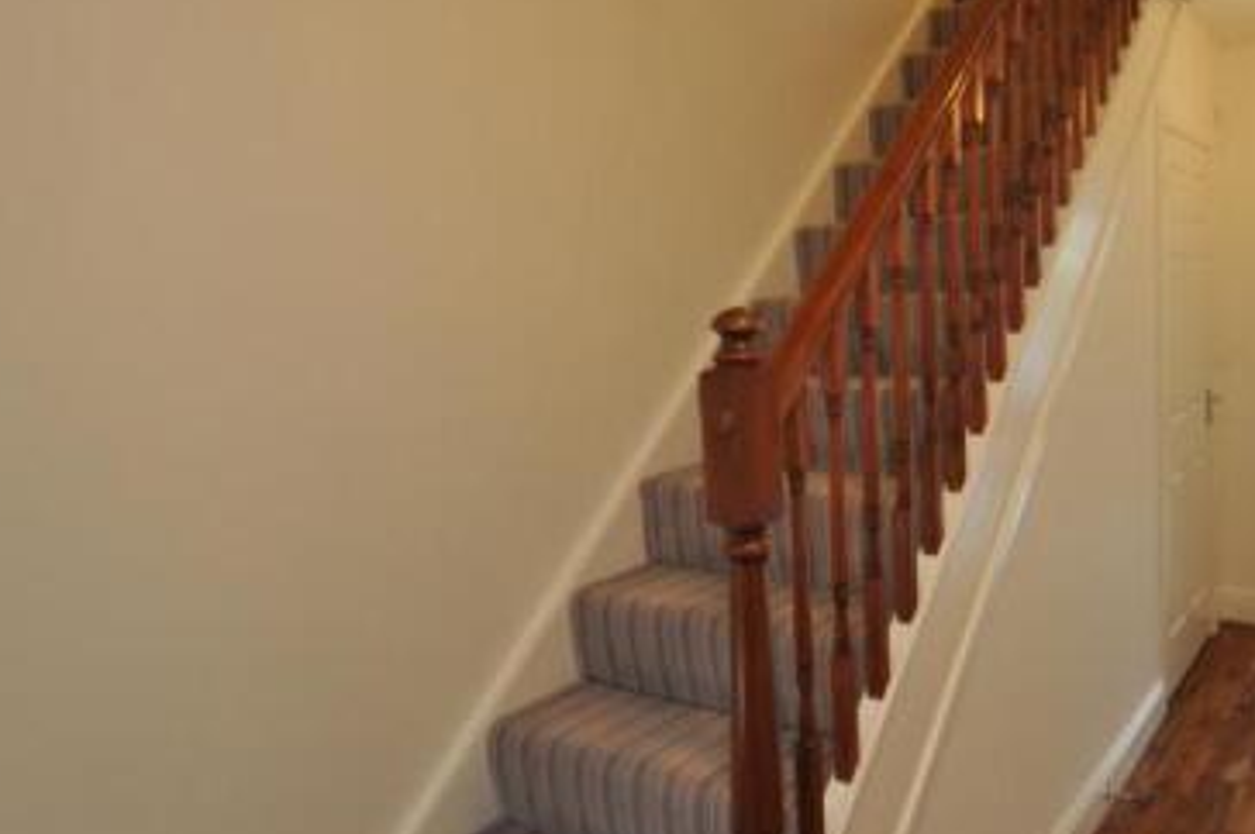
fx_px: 940
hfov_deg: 64.2
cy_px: 341
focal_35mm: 27
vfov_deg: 47.6
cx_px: 910
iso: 450
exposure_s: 1/60
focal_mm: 10
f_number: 4
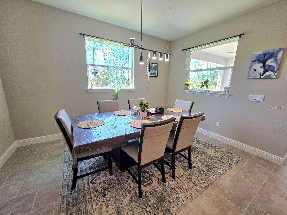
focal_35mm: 13
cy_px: 108
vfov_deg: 89.9
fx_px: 108
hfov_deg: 106.2
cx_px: 144
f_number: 1.9
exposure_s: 1/120
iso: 64
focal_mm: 2.2
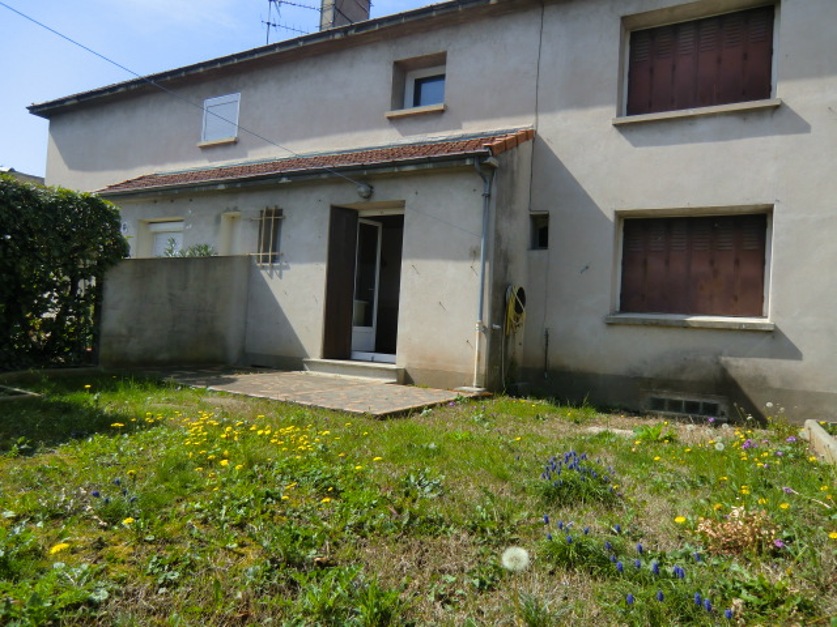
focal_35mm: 24
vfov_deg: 56.8
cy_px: 314
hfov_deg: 71.6
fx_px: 580
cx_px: 418
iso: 64
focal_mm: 4.3
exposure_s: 1/640
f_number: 3.2
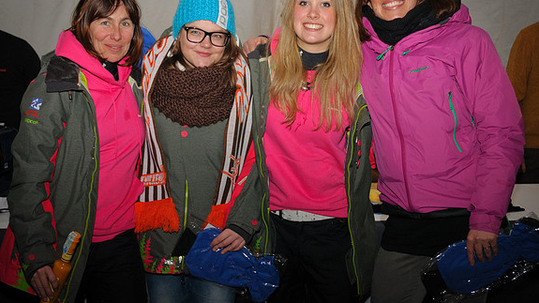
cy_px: 179
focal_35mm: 52
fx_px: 743
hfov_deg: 39.8
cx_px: 245
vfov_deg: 23.0
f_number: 3.8
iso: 800
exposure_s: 1/50
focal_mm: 24
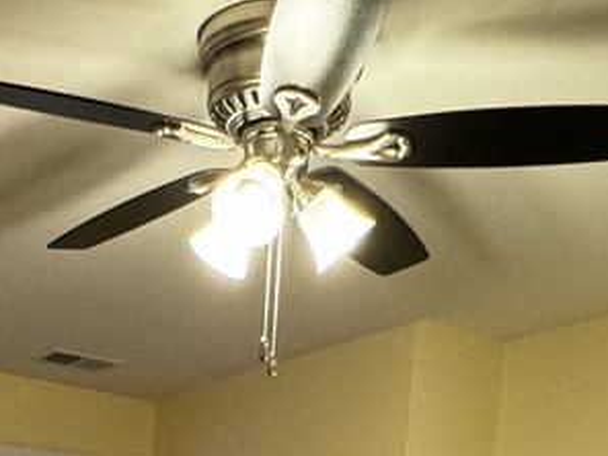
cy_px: 844
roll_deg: -2.6
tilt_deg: -10.7
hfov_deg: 28.0
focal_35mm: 68
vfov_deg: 17.2
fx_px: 1194
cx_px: 129
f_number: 2.2
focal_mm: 2.22
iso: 250
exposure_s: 1/60
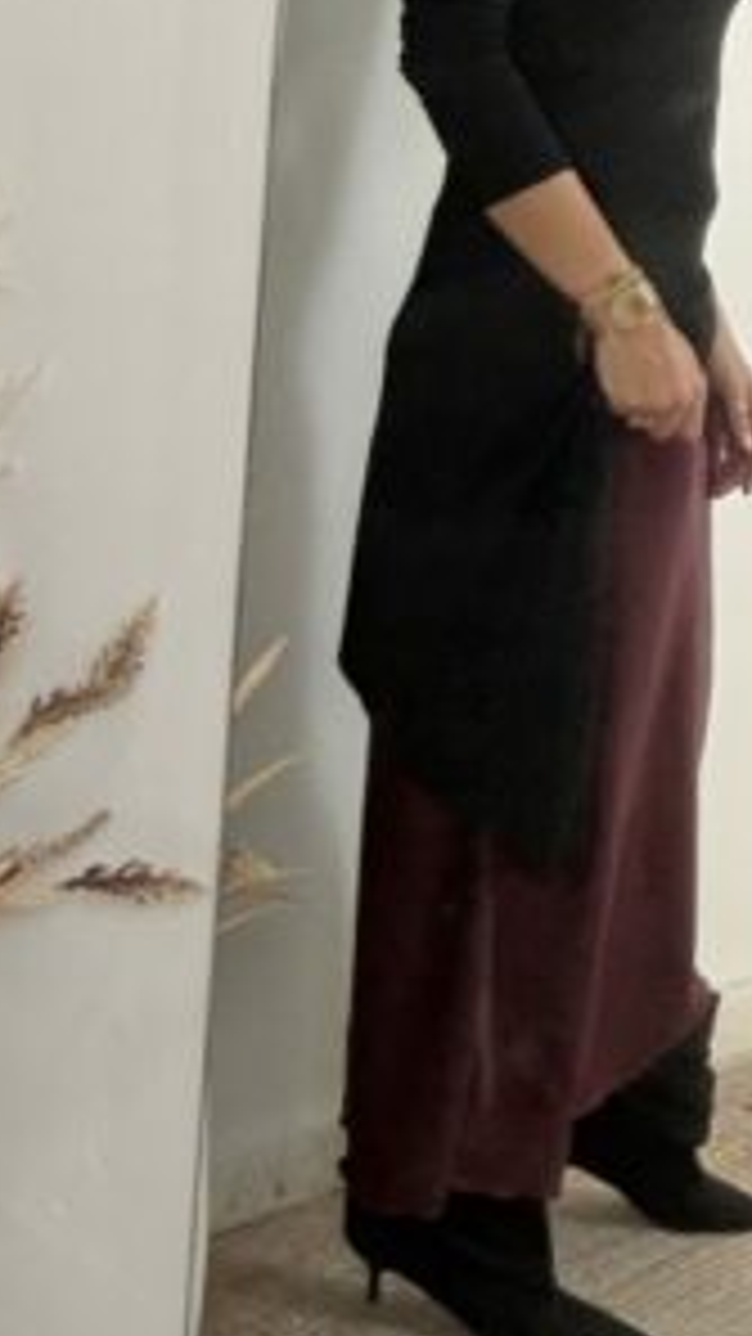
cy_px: 256
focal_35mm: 88
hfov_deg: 12.6
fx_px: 3120
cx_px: -558
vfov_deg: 23.8
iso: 100
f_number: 1.9
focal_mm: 2.71
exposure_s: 1/60
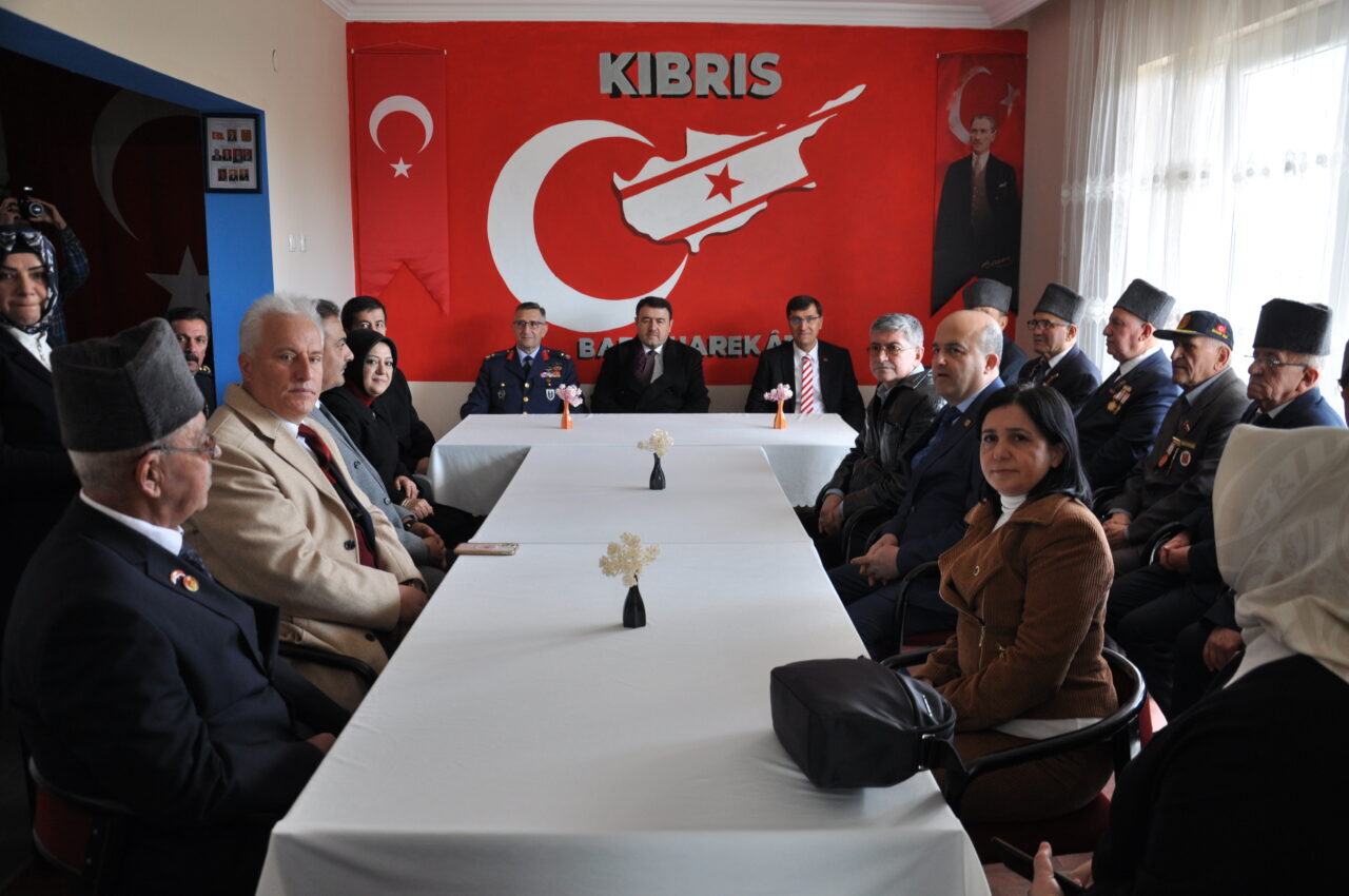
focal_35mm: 27
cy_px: 448
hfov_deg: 67.4
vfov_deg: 47.8
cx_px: 674
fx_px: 1010
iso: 400
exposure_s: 1/60
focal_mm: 18
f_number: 4
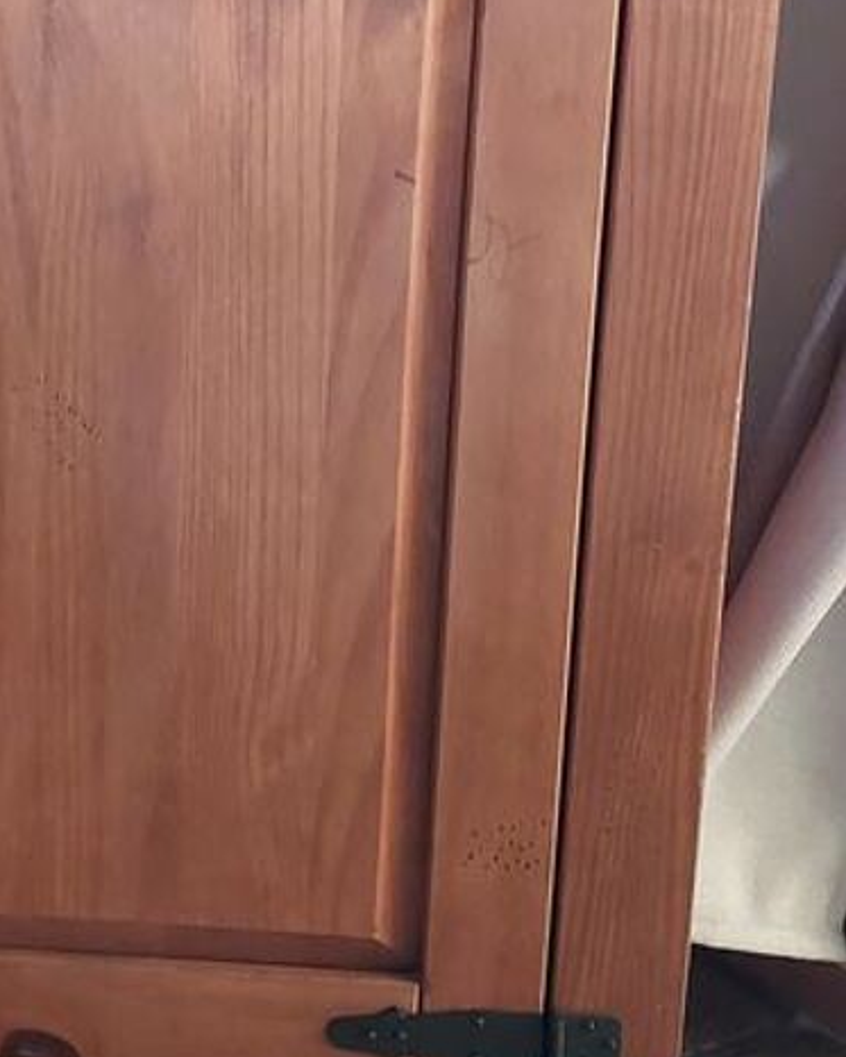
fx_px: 2096
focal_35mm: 67
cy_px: 194
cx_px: -286
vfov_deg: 27.7
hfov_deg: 20.6
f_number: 1.8
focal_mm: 4.6
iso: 800
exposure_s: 1/24
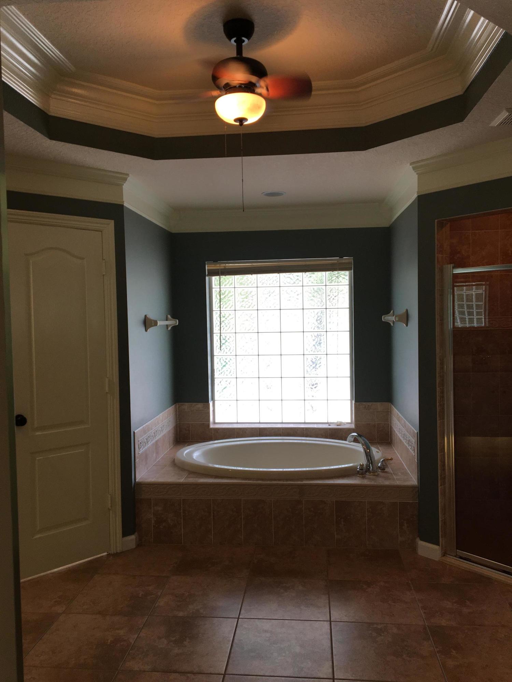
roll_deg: +1.2
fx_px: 572
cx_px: 256
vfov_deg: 61.7
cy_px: 341
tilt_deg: -0.6
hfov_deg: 48.2
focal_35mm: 29
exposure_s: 1/60
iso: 32
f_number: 2.2
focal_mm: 4.15
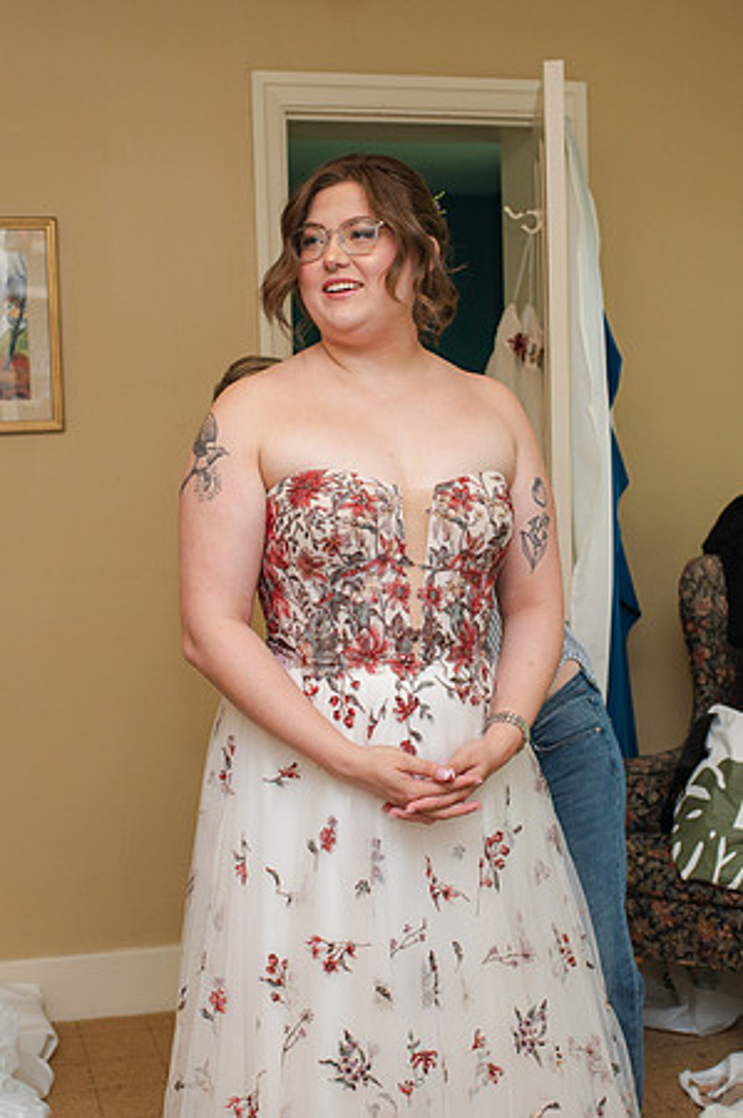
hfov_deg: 25.4
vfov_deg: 37.4
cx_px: 398
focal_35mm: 53
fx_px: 1649
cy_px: 559
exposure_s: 1/200
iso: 1000
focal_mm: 35
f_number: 4
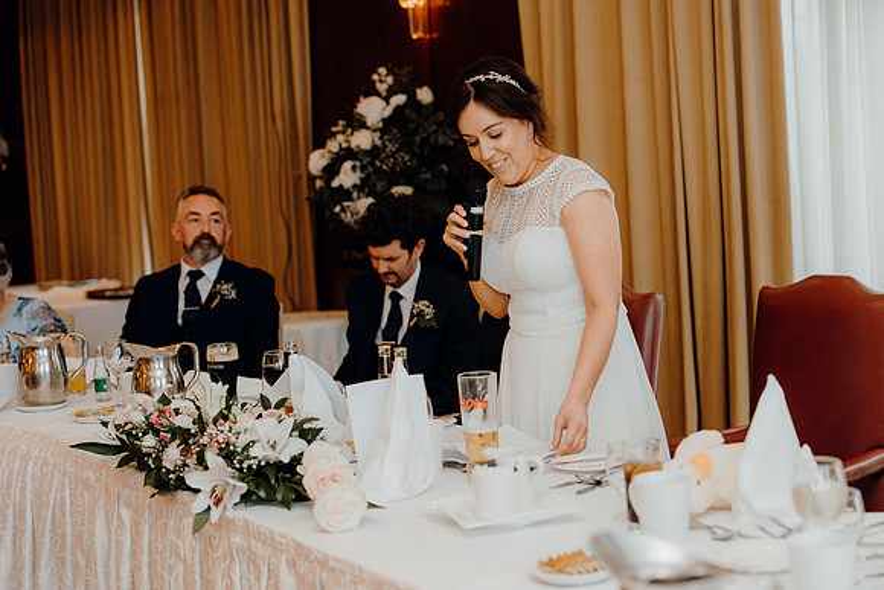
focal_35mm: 63
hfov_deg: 31.9
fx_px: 1547
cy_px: 295
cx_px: 442
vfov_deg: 21.6
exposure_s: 1/200
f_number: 2.8
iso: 1250
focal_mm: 63
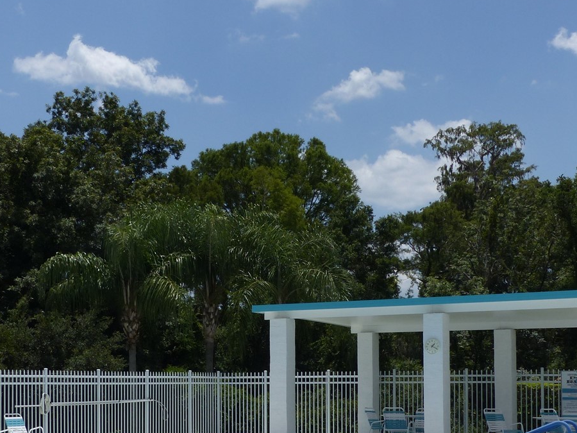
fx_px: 1067
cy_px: 344
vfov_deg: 22.6
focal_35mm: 64
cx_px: 230
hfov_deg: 30.2
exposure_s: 1/1600
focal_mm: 6.4
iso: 100
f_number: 4
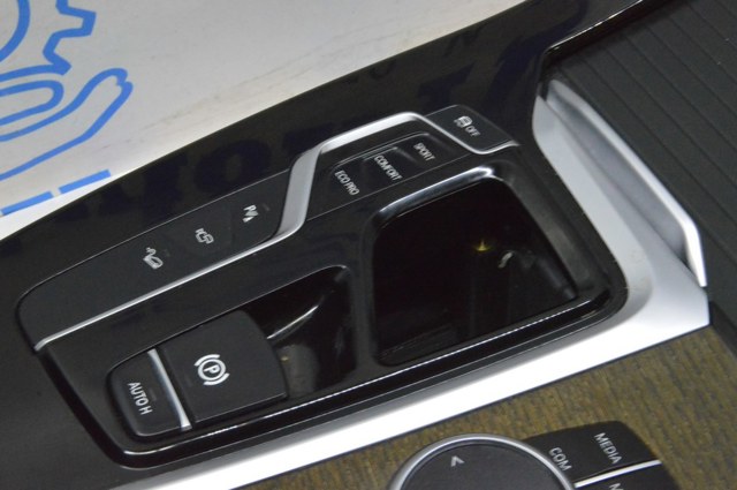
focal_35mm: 60
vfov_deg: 22.6
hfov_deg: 33.4
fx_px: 1227
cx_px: 368
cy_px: 245
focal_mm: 40
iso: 6400
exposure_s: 1/15
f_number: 20
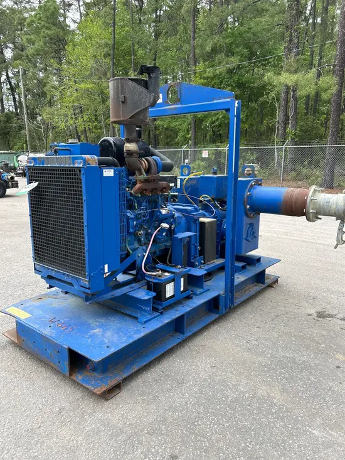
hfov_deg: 53.1
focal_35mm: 26
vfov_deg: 67.3
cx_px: 172
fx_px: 345
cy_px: 230
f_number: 1.5
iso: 50
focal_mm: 5.7
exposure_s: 1/743
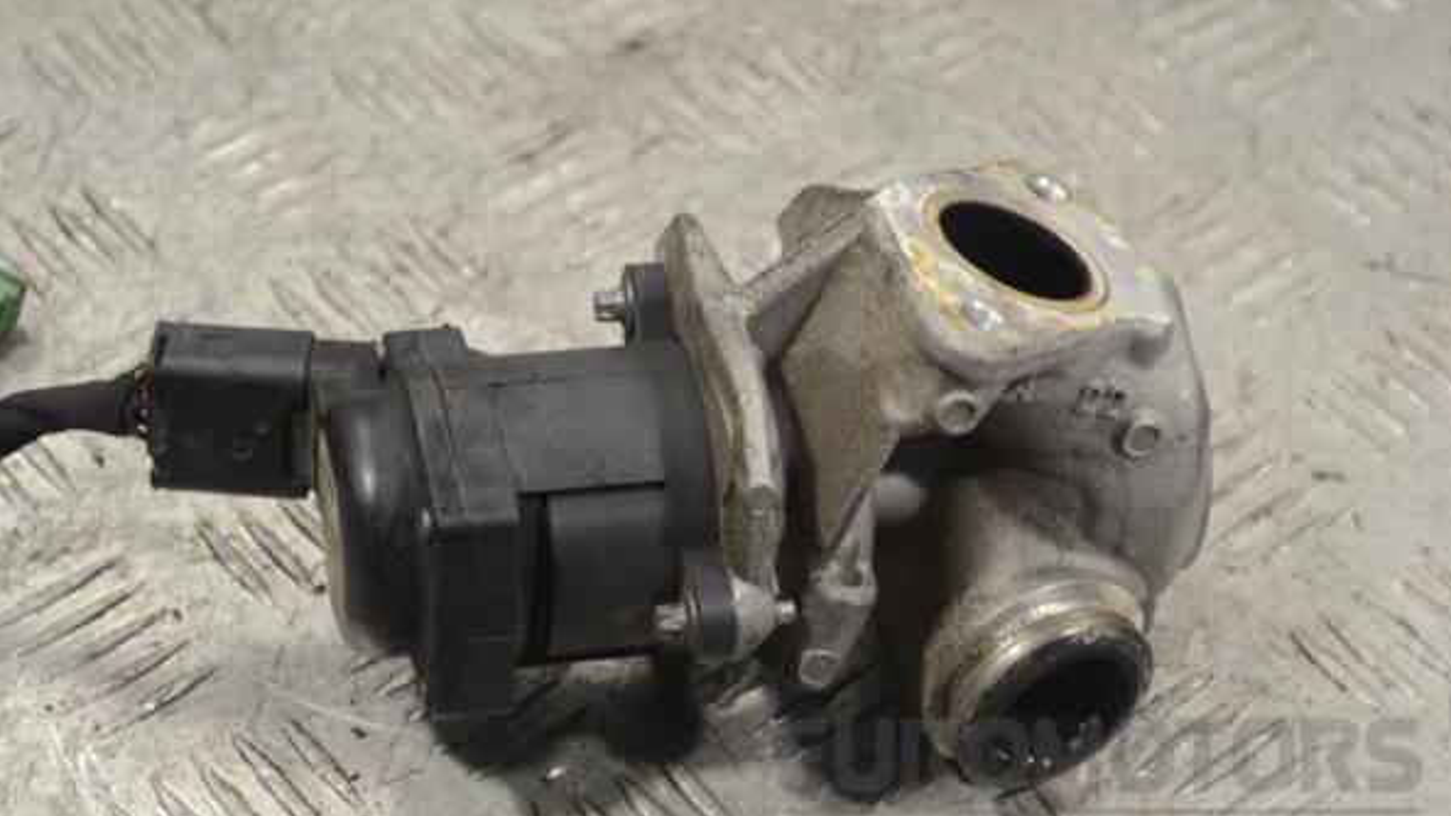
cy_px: 429
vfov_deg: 13.8
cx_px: 733
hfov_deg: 24.3
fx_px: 3368
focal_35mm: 88
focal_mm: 55
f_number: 5.6
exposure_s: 1/30
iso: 280
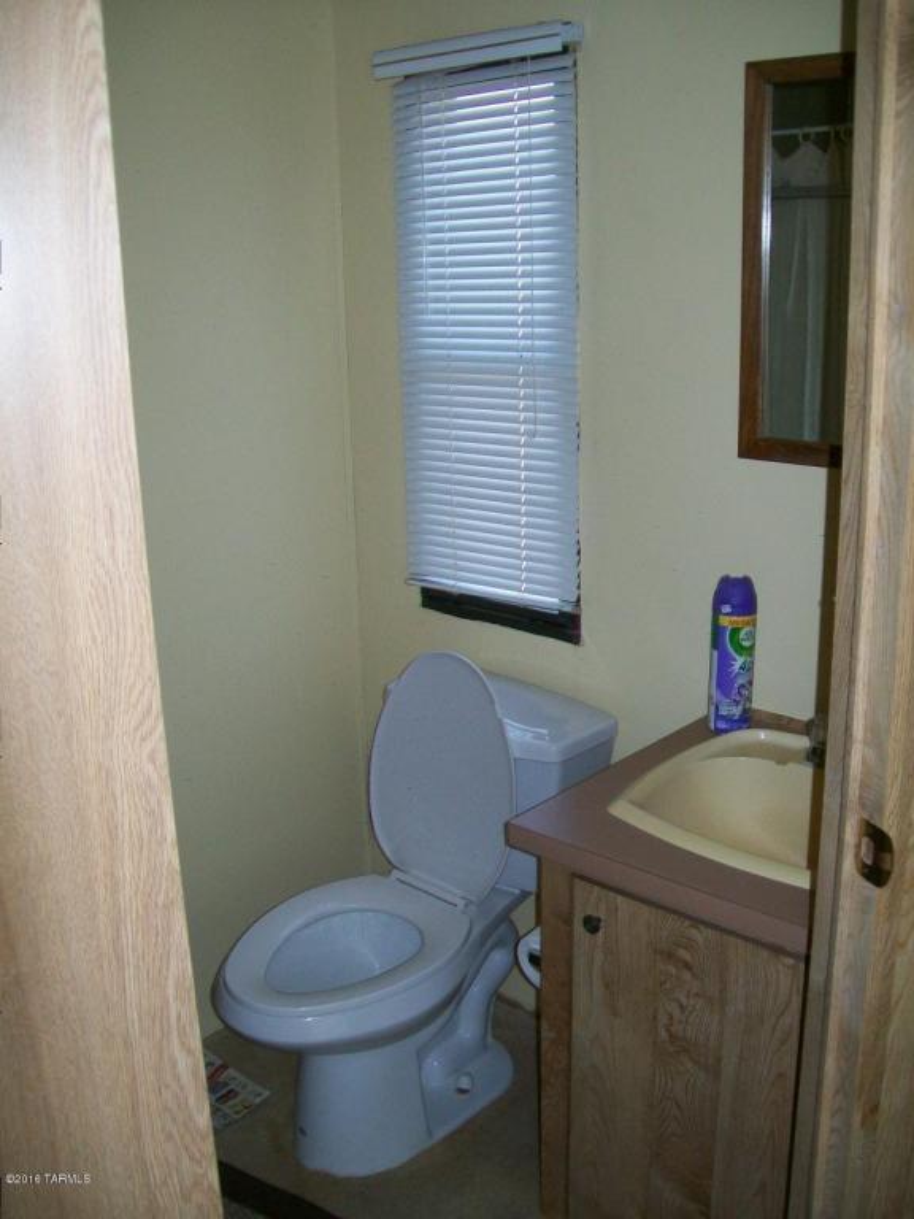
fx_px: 1197
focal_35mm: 34
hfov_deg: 41.8
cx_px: 457
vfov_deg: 54.0
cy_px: 610
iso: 64
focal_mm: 6.1
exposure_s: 1/60
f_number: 2.7
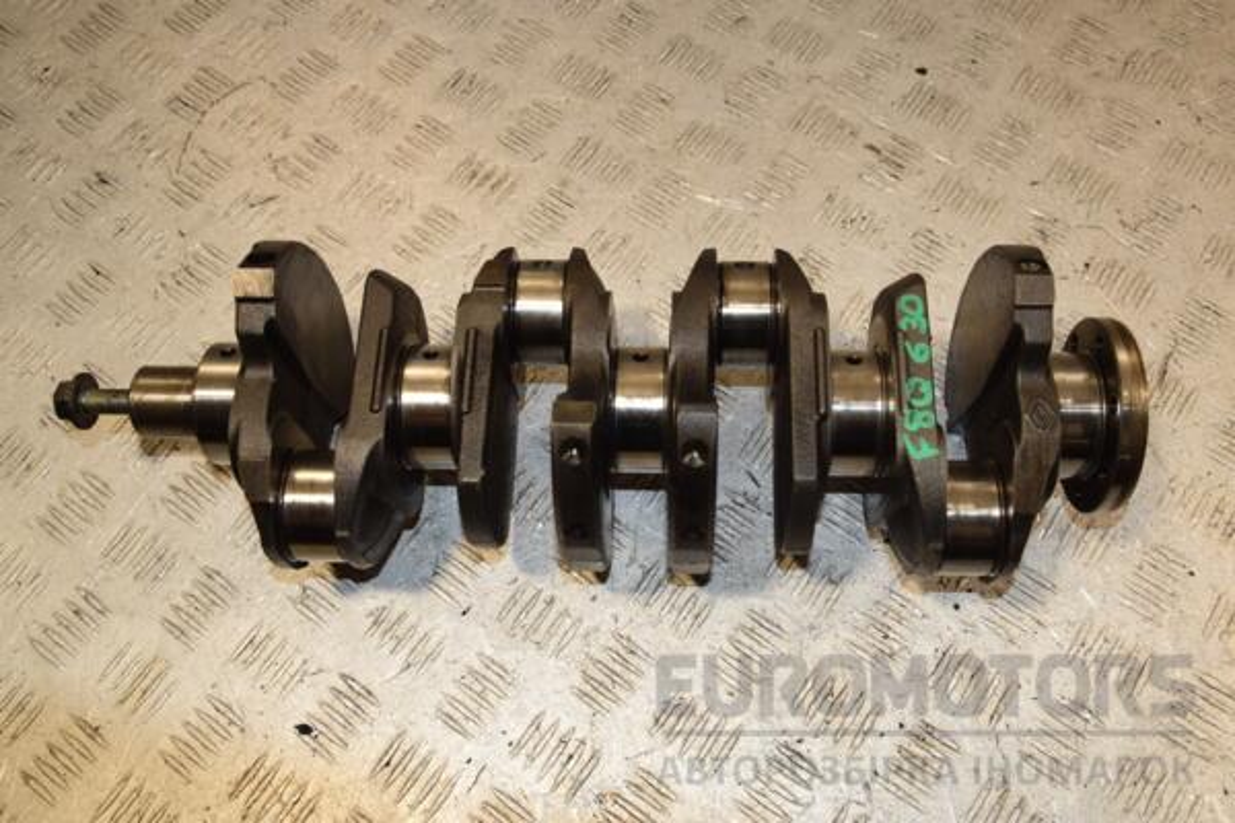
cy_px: 412
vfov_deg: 40.0
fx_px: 1132
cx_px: 618
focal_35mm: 33
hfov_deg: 57.2
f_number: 10
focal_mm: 22
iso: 800
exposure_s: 1/200
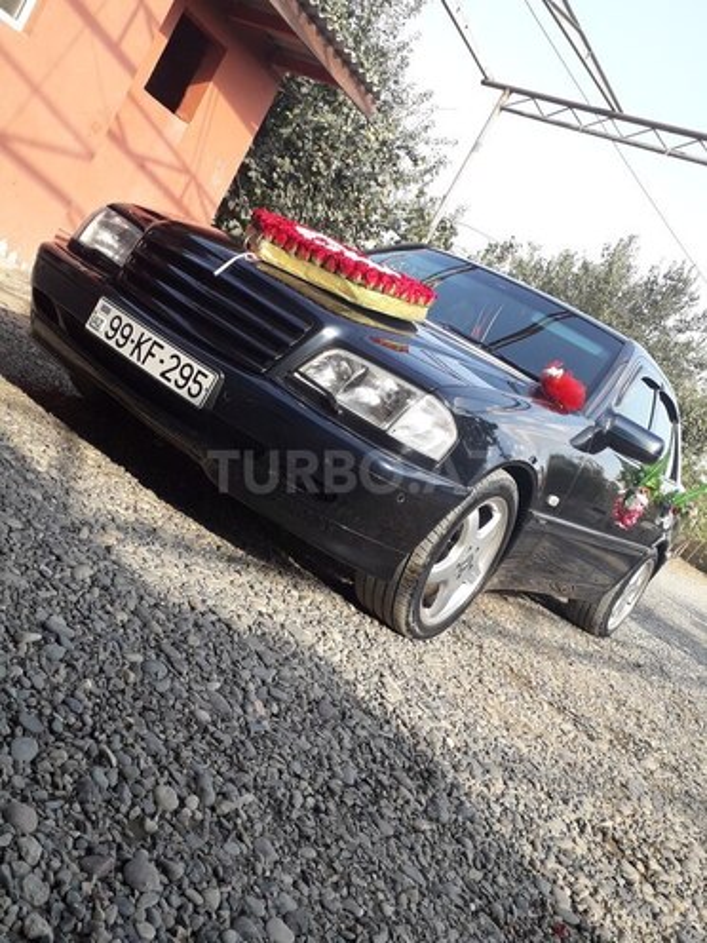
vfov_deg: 65.3
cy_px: 472
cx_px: 354
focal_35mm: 27
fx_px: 735
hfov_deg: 51.4
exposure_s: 1/404
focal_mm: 3.6
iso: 40
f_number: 1.9
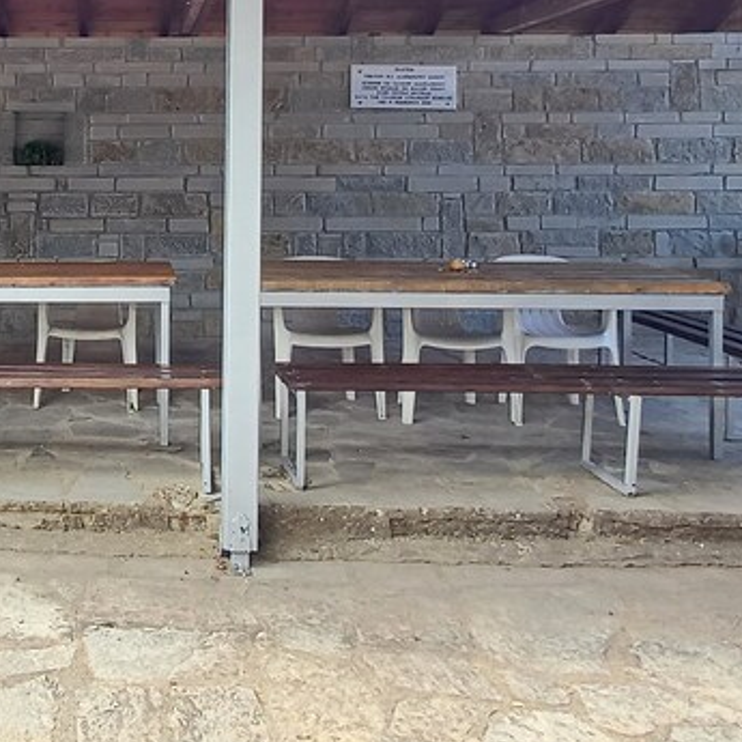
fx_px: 994
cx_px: 69
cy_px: 166
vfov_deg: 39.6
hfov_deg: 38.1
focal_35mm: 41
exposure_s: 1/100
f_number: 2.2
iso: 80
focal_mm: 1.64
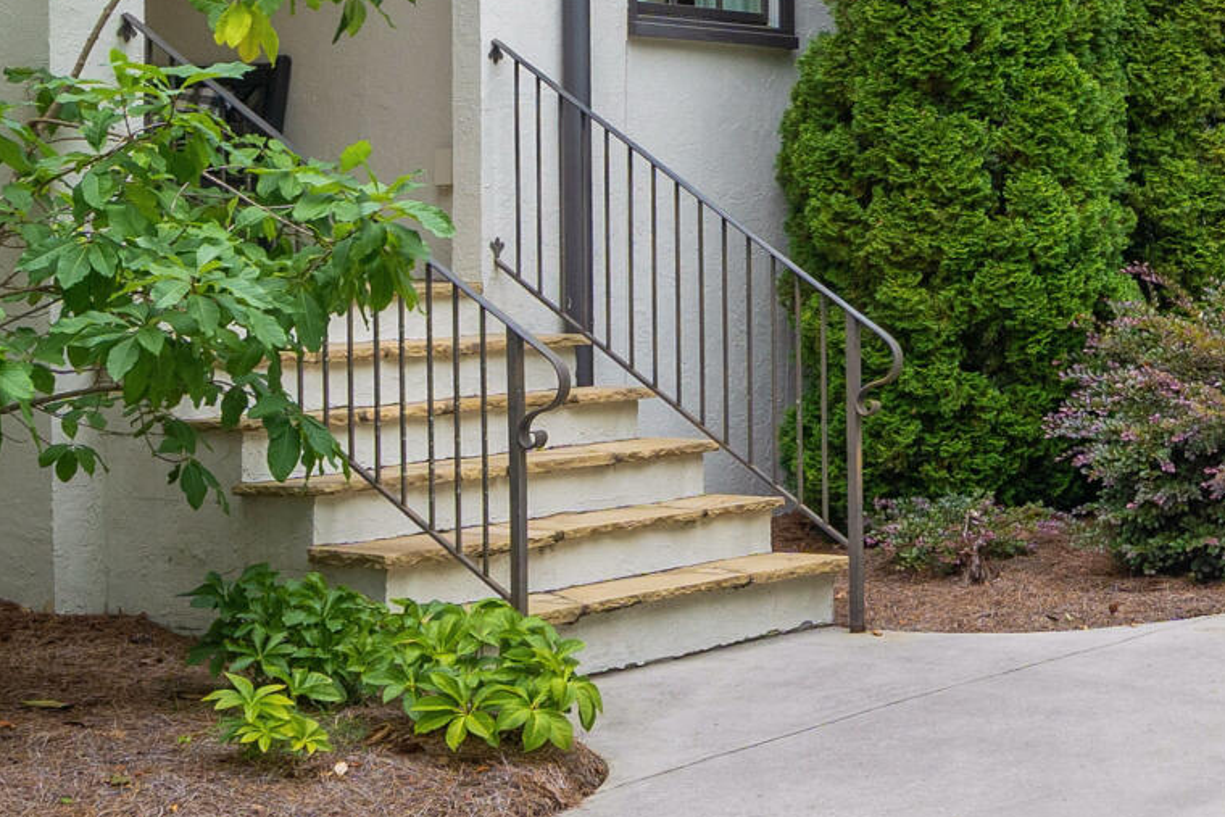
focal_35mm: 75
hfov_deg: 24.7
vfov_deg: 17.6
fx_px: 2552
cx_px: 1422
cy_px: -50
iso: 320
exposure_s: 1/160
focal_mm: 19
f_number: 7.1
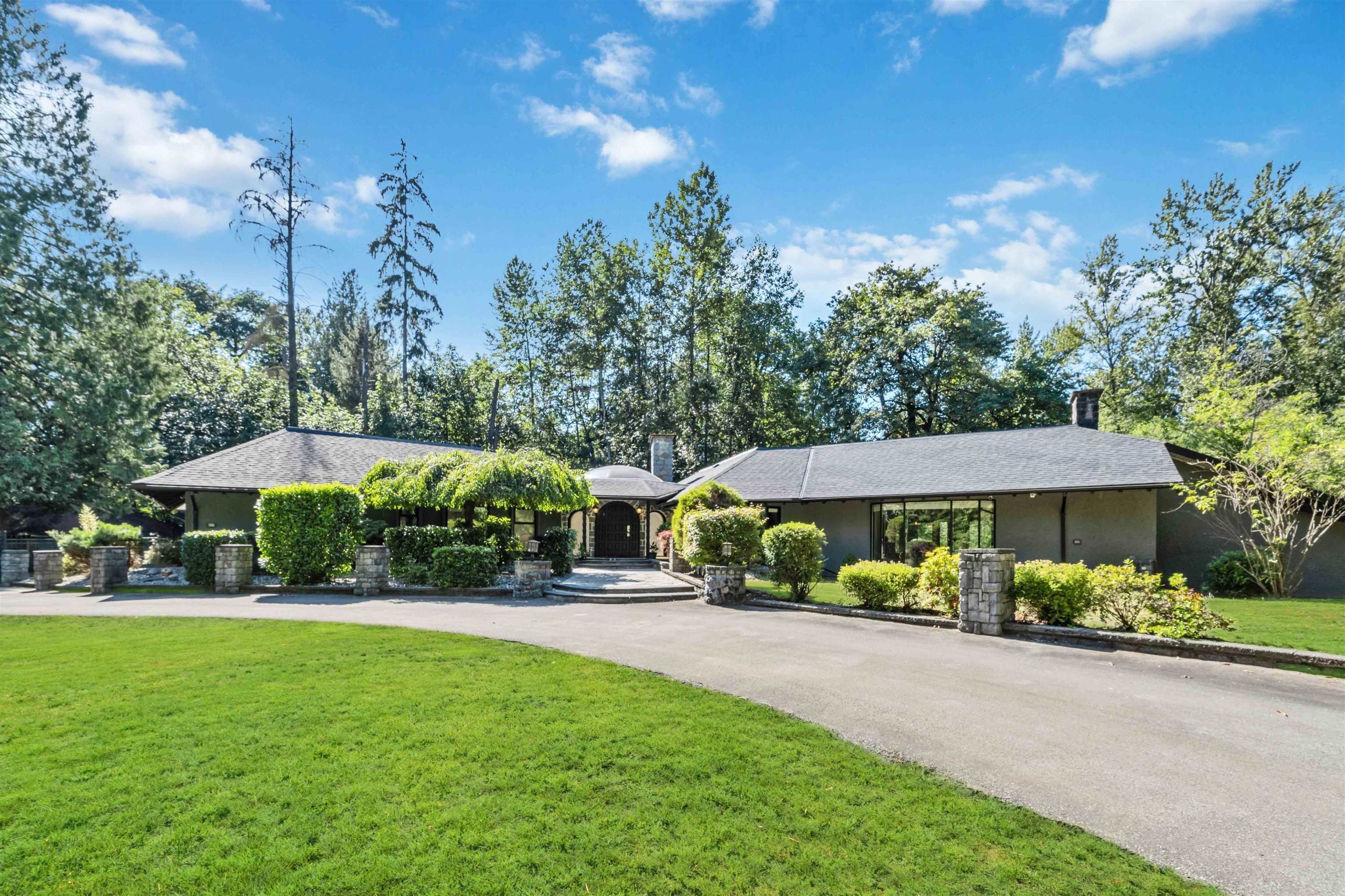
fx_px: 560
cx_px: 672
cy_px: 448
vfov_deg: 77.3
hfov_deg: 100.4
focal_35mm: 15
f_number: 8
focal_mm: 10
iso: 100
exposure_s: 1/640
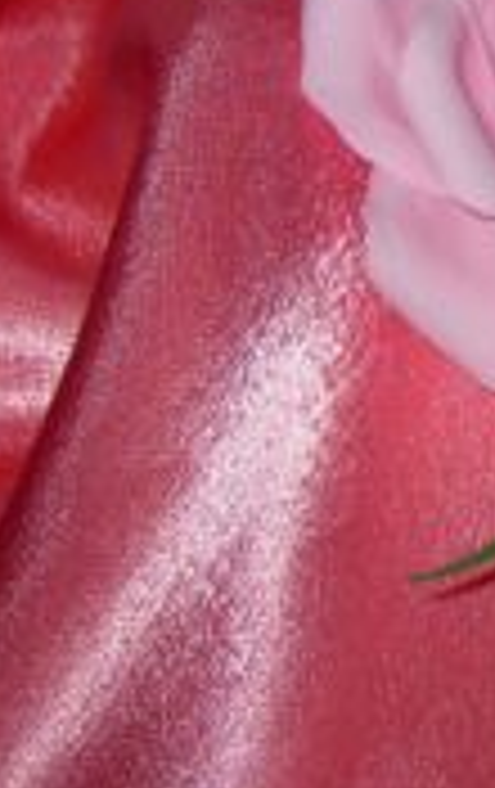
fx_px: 1978
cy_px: 185
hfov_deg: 12.6
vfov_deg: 22.3
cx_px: 986
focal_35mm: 92
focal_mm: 5.6
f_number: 2.8
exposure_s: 1/60
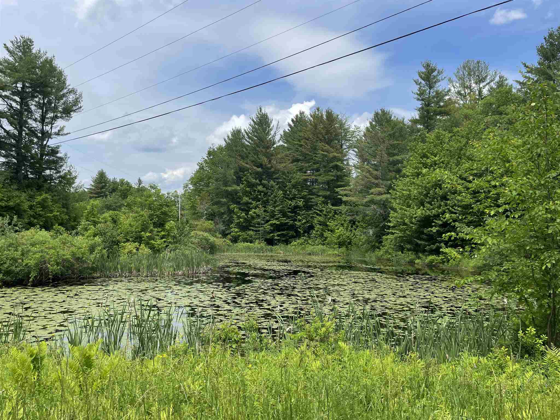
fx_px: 421
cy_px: 210
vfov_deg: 53.1
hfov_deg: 67.3
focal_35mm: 26
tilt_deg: +3.3
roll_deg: +0.7
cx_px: 280
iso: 32
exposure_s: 1/4132
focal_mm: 4.2
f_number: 1.6
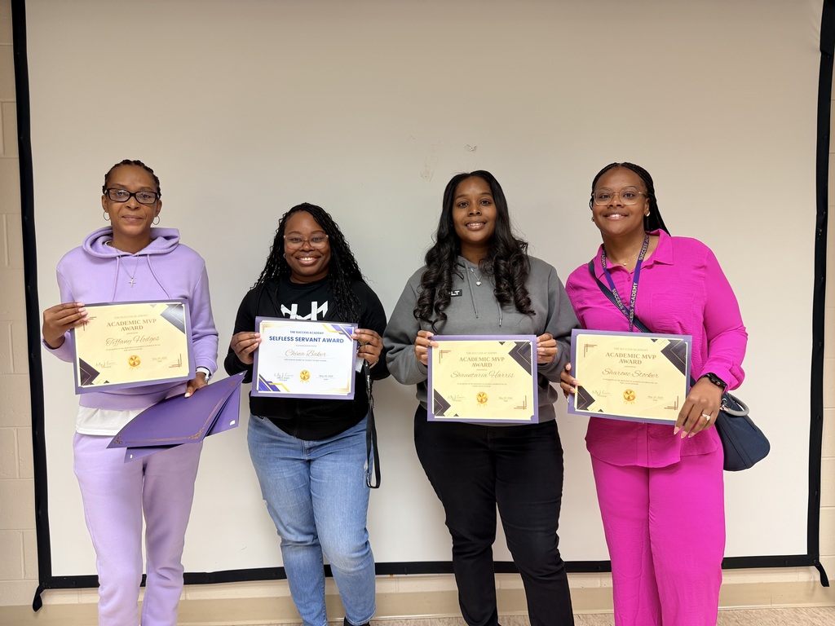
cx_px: 418
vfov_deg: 56.8
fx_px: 579
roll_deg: +0.5
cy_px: 313
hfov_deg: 71.6
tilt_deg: -3.6
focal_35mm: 24
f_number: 1.78
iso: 160
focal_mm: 6.76
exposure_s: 1/60
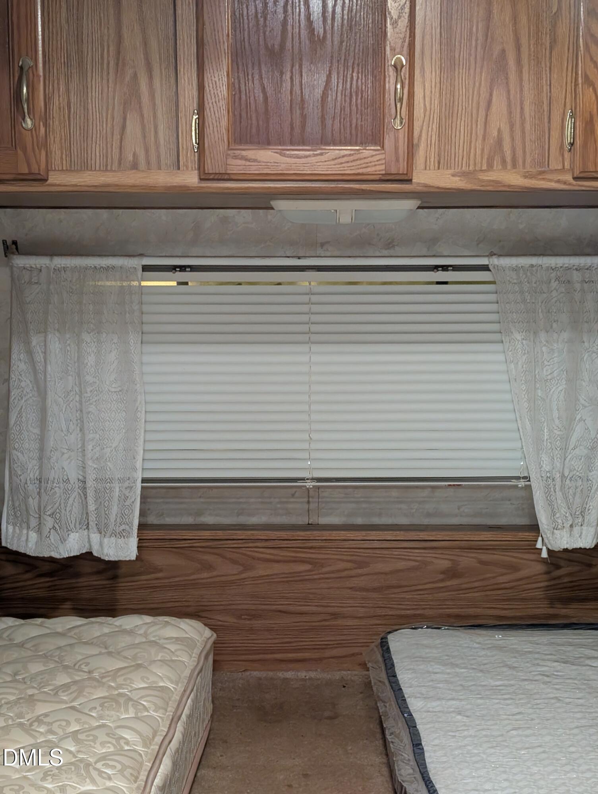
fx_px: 1126
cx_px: 299
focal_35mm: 49
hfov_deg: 29.7
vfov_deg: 38.9
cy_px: 397
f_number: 1.68
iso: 1093
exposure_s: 1/60
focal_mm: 6.9
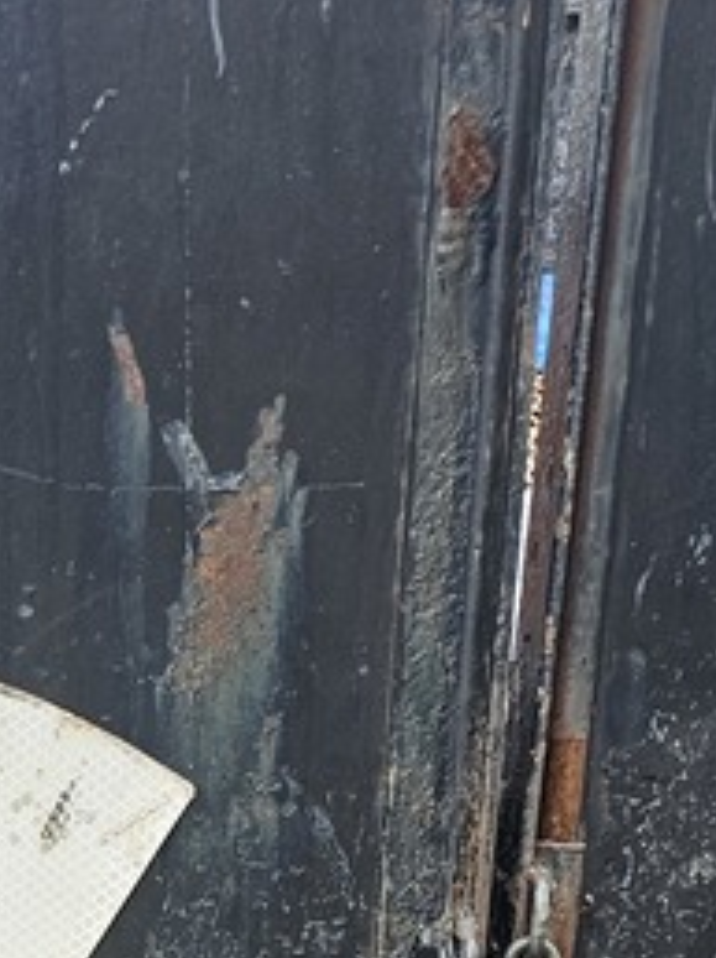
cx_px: -312
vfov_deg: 16.3
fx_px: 2956
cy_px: 1567
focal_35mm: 107
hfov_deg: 13.2
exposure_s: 1/180
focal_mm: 6.3
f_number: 1.7
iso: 32
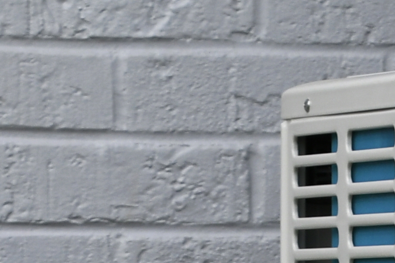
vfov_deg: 2.9
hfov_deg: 4.3
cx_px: 802
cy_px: 771
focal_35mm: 473
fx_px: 5189
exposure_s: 1/160
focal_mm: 52
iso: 250
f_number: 6.3
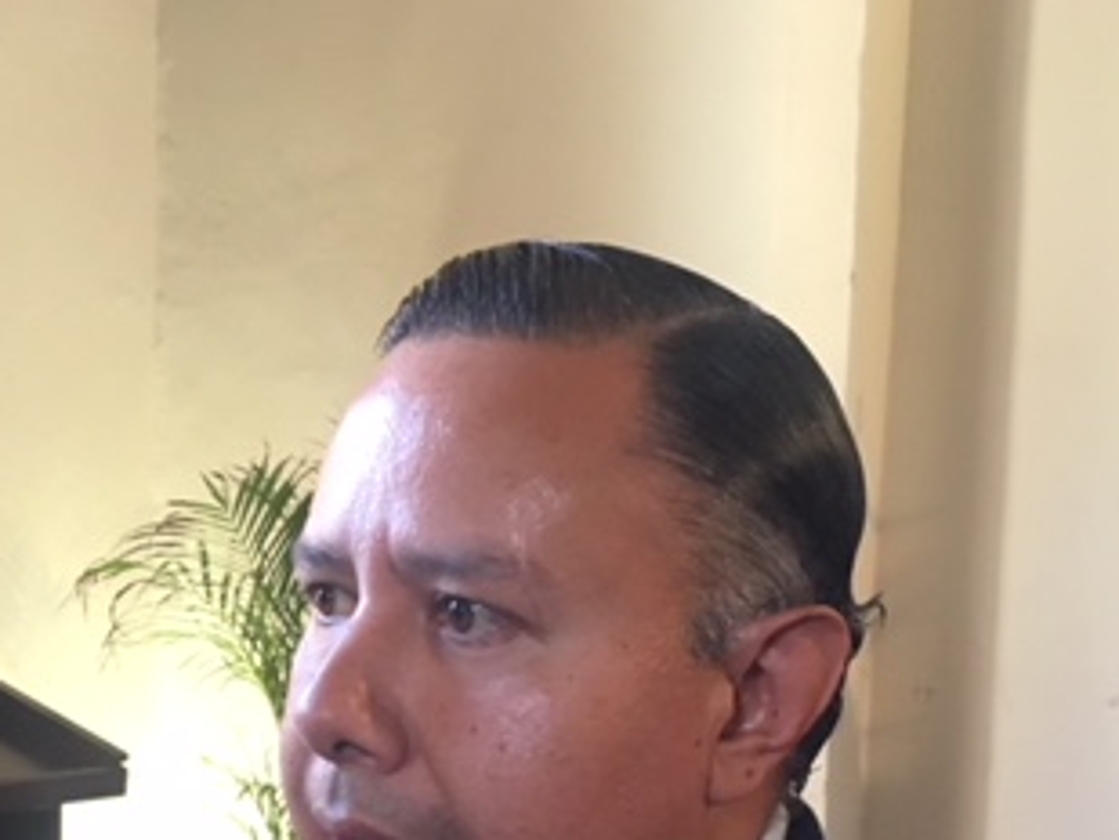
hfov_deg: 31.5
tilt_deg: -8.6
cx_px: 261
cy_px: 789
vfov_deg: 23.6
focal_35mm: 60
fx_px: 1940
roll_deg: -0.7
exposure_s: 1/30
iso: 125
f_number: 2.2
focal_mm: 4.15
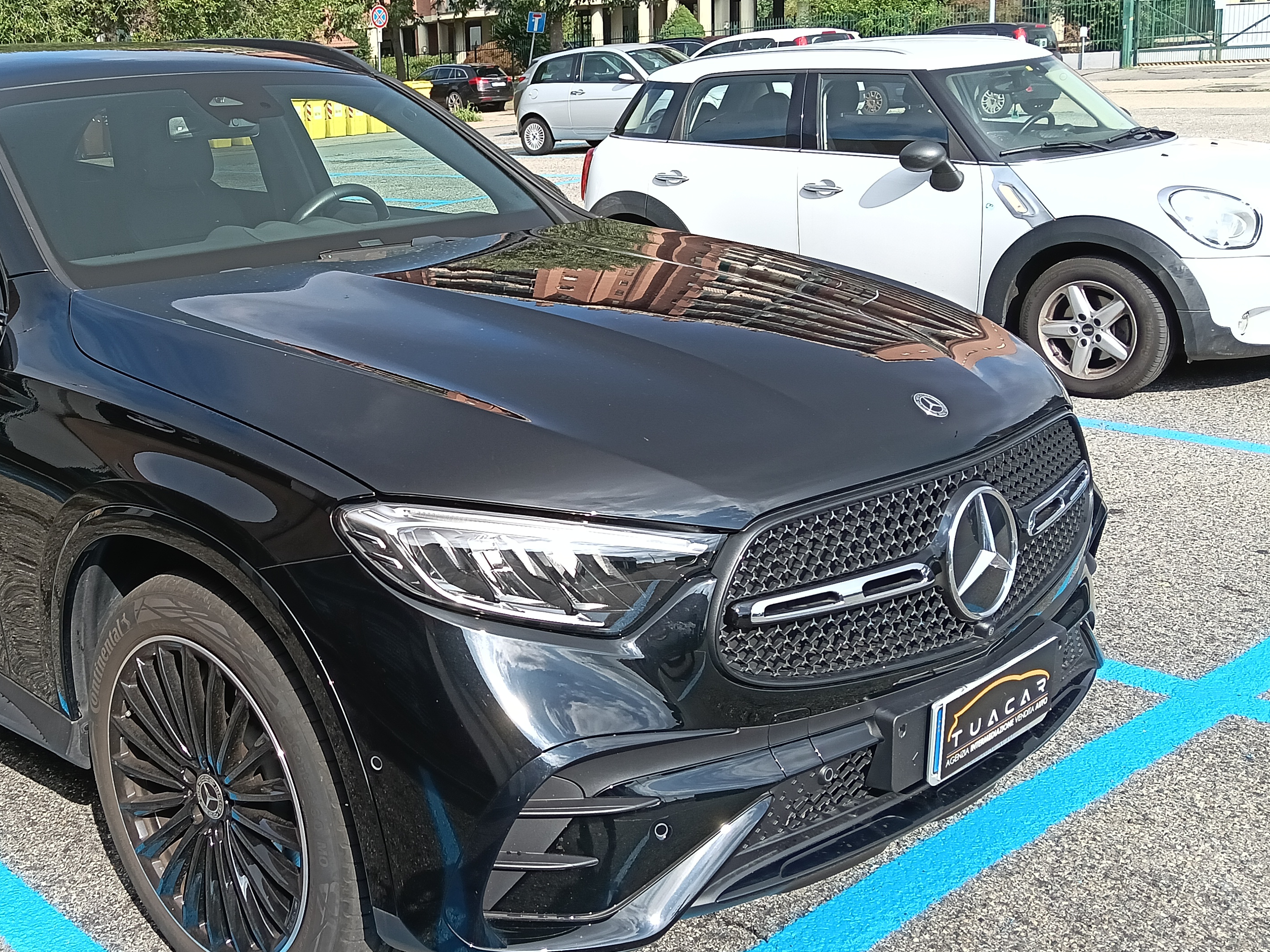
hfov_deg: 46.5
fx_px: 1431
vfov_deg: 36.8
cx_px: 356
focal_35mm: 39
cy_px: 416
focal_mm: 3.98
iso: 100
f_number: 1.8
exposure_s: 1/406
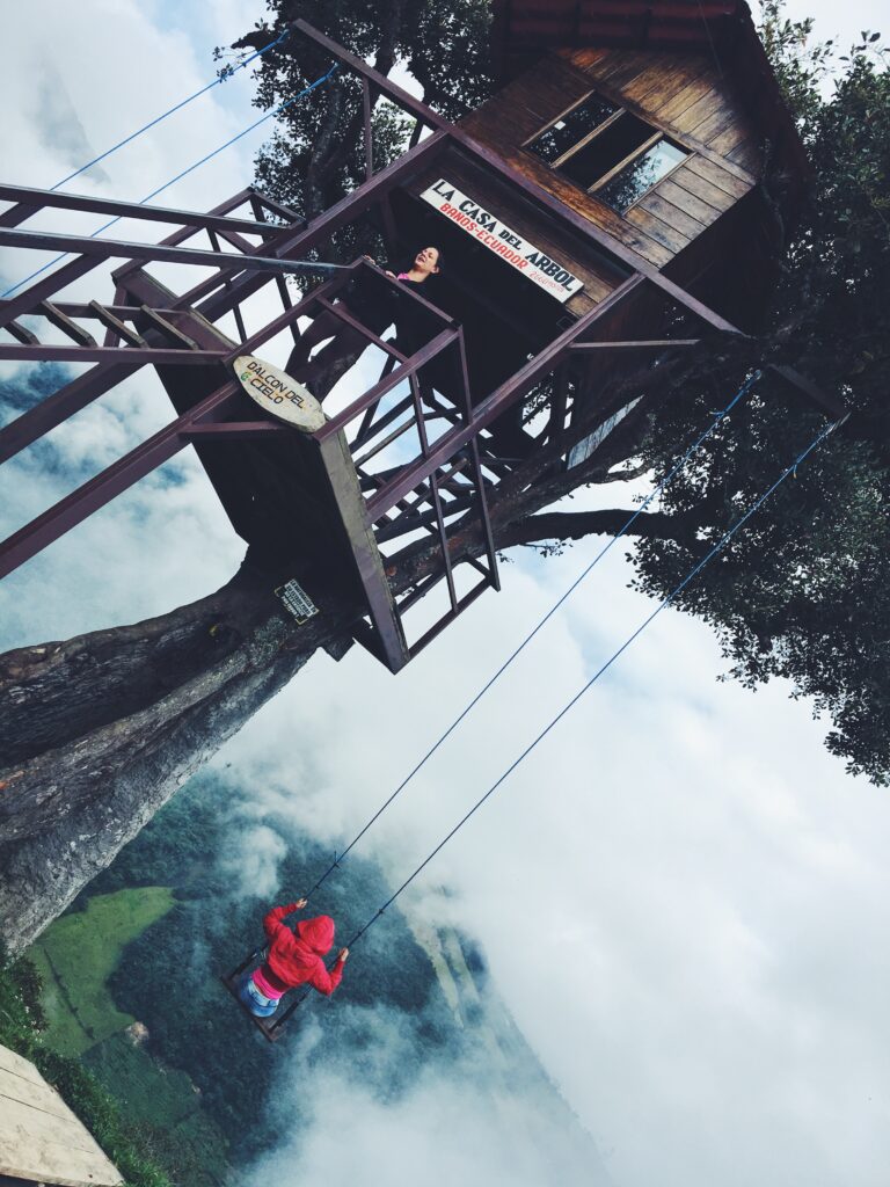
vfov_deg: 61.7
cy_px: 594
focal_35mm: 29
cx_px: 445
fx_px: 994
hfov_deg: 48.2
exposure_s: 1/1040
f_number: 2.2
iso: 25
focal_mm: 4.15
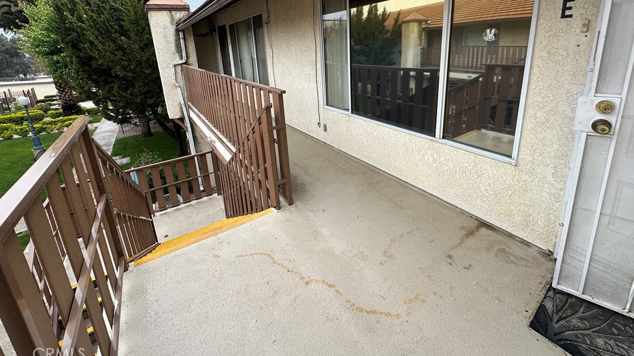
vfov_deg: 65.0
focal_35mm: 16
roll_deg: +2.5
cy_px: 114
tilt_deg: -14.5
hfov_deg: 99.3
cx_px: 327
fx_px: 269
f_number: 2.2
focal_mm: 2.22
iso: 40
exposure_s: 1/654
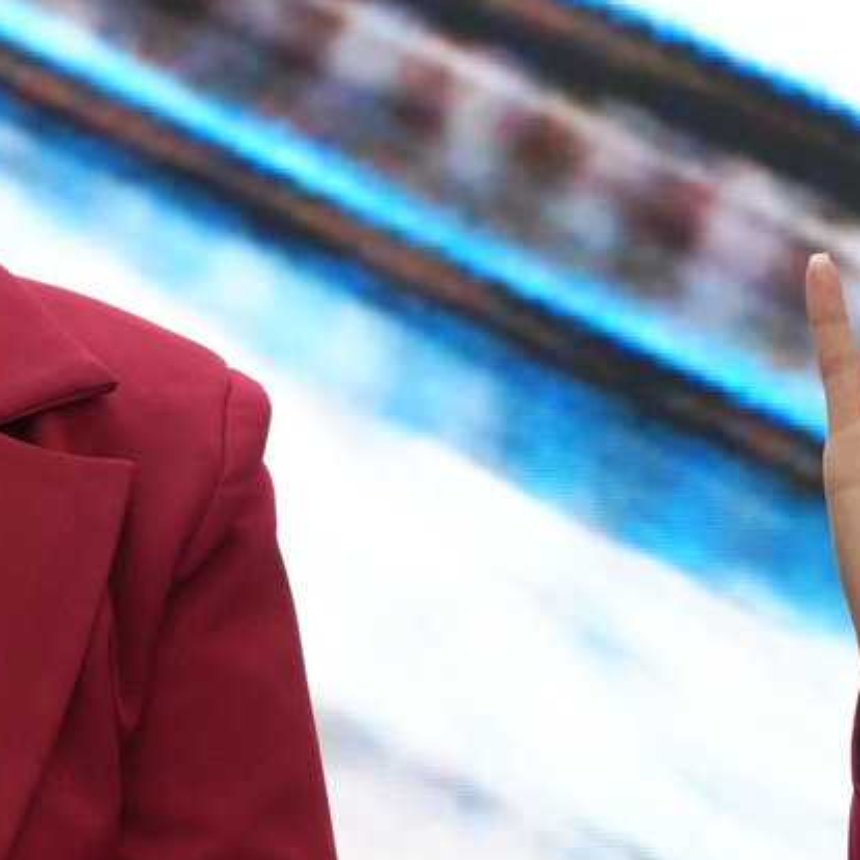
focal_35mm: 552
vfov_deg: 3.2
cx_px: 573
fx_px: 15515
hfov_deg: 3.2
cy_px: 294
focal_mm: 105
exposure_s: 1/160
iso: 1600
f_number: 4
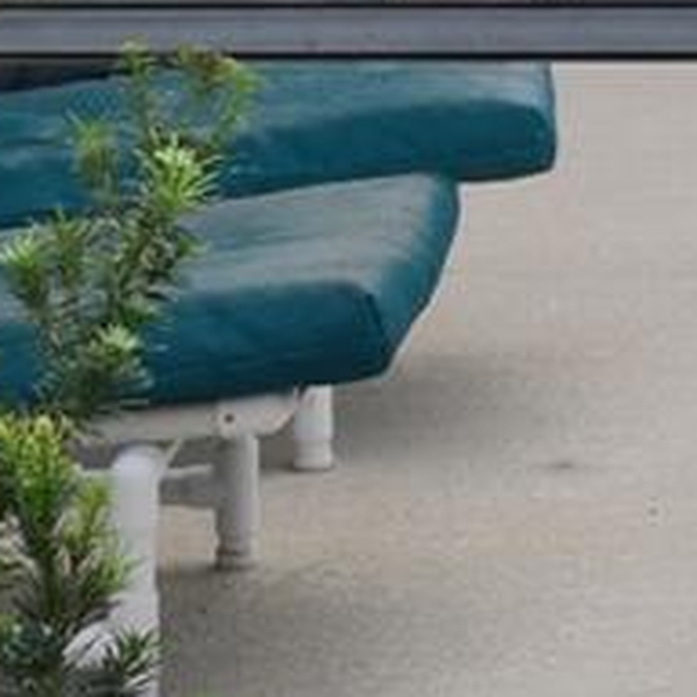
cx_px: 2037
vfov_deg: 8.7
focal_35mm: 191
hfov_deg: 8.0
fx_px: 4351
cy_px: -646
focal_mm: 18
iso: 125
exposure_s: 1/250
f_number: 8
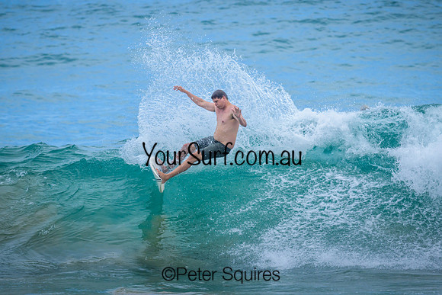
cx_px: 235
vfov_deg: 1.4
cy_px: 110
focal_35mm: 1002
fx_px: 12310
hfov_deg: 2.1
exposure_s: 1/2500
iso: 400
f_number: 6.3
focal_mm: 800
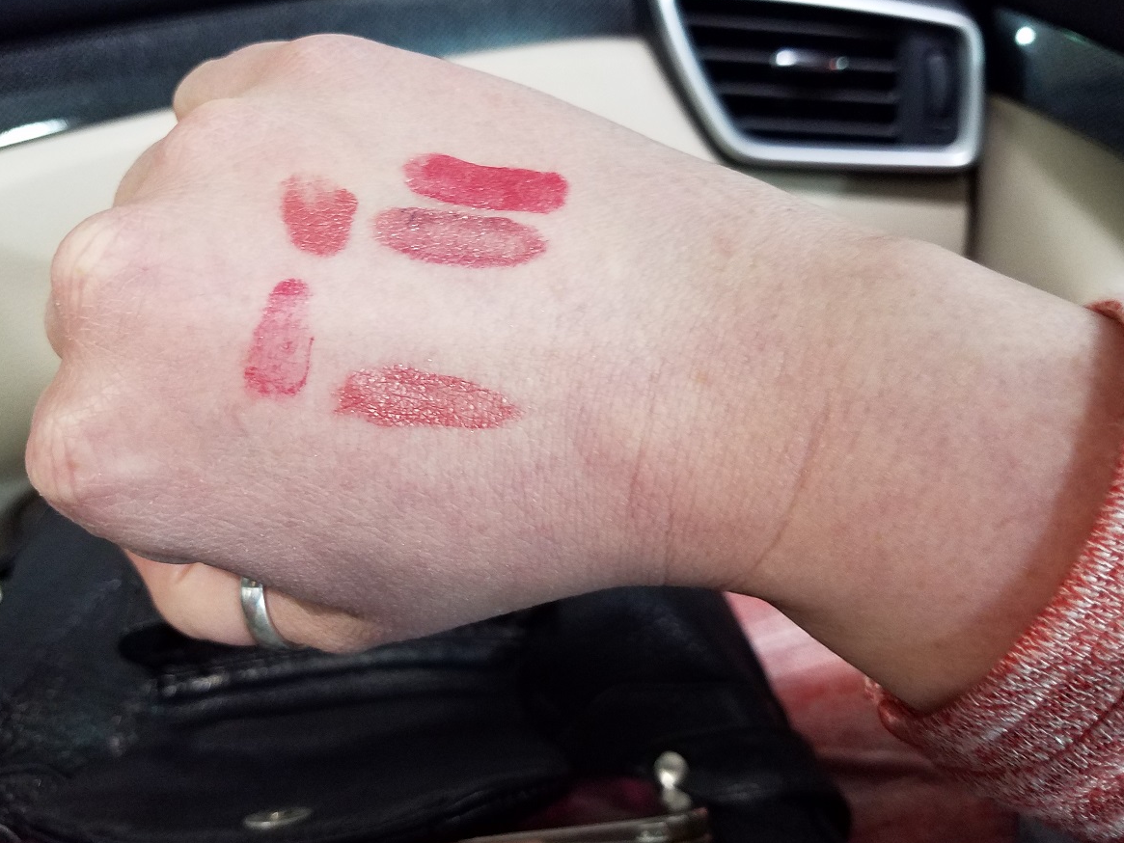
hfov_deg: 65.3
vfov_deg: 51.4
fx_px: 877
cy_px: 412
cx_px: 550
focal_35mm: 27
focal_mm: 4.2
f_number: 1.7
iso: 200
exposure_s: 1/12
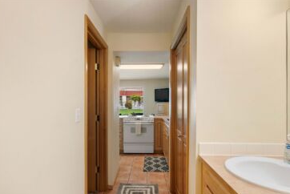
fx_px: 169
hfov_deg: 81.1
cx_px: 139
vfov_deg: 59.5
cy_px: 105
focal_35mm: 21
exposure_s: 1/15
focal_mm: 19
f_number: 8
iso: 200
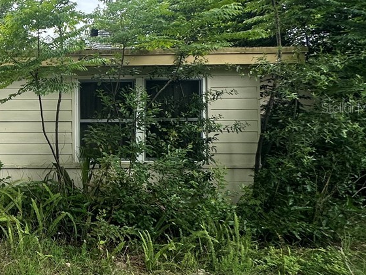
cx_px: -140
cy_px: 107
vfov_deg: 35.8
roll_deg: +0.0
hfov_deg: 31.8
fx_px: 423
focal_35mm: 40
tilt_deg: -0.6
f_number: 2.2
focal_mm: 2.22
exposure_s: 1/550
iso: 40
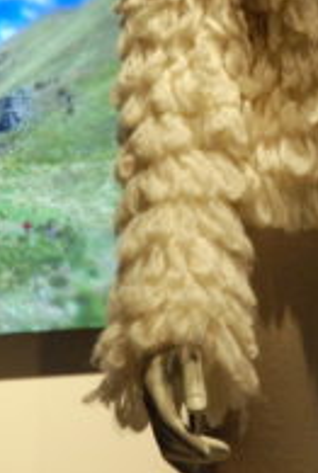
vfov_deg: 10.2
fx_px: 2636
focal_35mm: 200
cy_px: 19
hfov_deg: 6.9
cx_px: 360
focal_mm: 52
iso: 1250
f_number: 4.5
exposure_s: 1/50
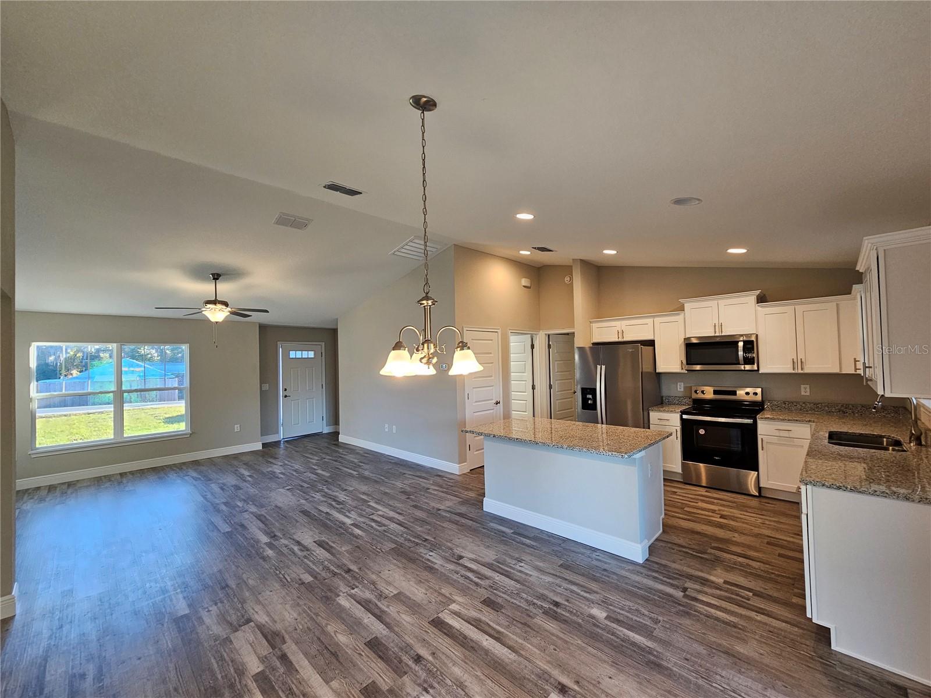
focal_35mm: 13
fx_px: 350
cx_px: 466
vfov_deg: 89.9
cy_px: 349
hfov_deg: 106.2
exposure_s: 1/60
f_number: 2.2
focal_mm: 2.2
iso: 125
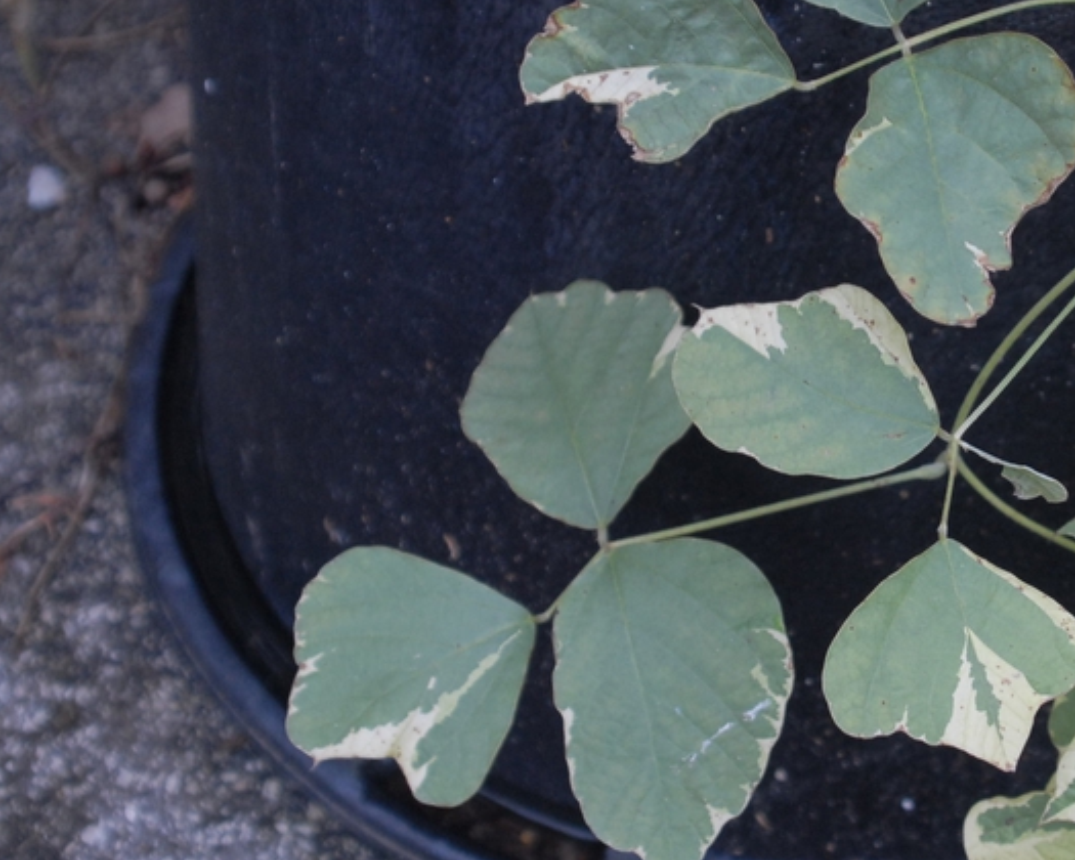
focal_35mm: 77
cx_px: 919
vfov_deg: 19.9
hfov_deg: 24.2
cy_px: 374
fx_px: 2450
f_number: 4
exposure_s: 1/60
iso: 400
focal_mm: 28
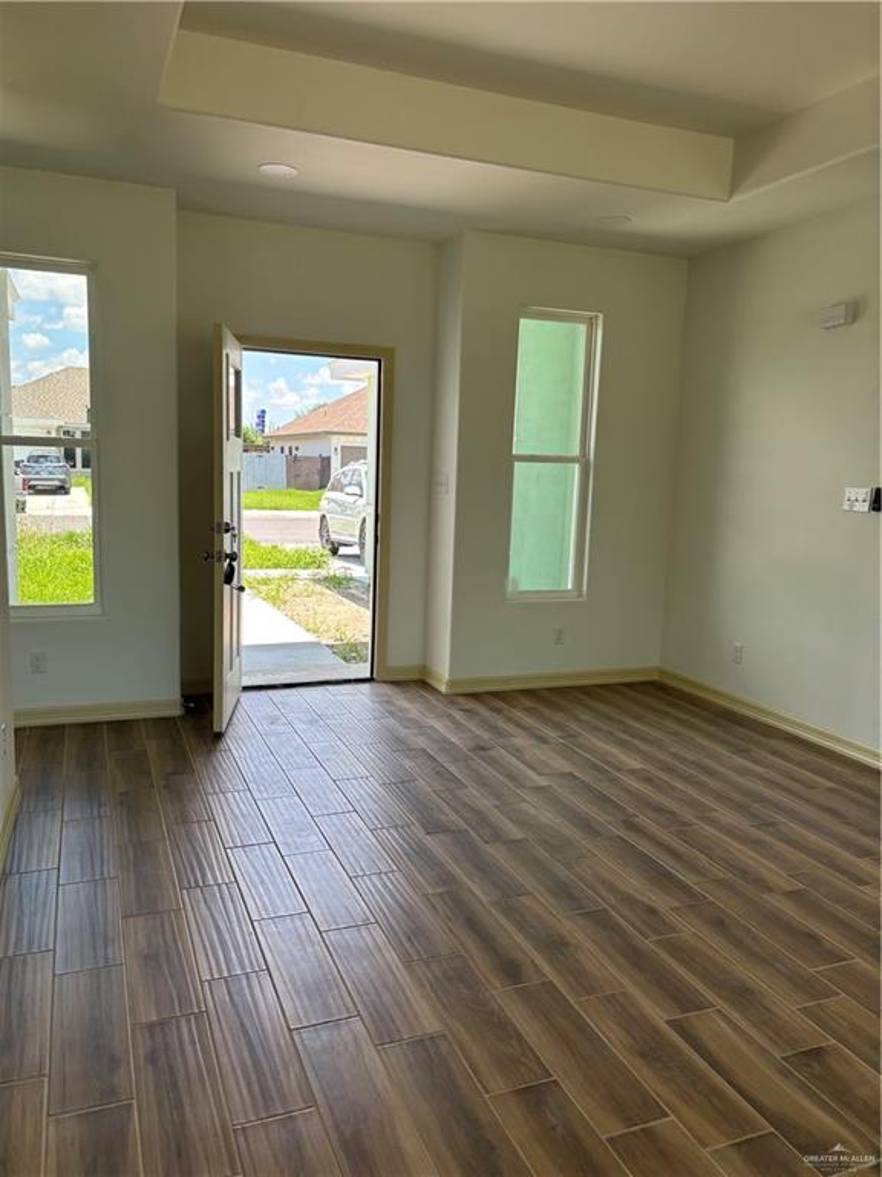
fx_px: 883
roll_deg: -3.0
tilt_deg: -6.9
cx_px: 441
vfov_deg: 67.3
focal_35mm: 26
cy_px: 588
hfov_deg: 53.1
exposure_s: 1/315
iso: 50
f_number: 1.6
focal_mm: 5.96
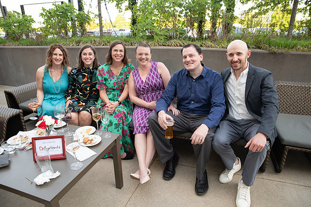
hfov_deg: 73.8
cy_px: 104
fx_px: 207
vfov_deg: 53.1
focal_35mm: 24
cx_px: 156
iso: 800
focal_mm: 24
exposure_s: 1/250
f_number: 4.5
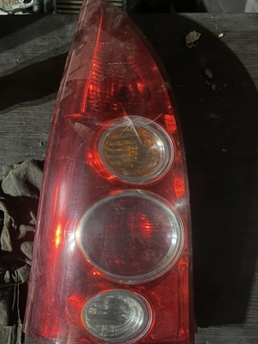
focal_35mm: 31
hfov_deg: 45.4
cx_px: 126
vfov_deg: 58.3
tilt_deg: -79.9
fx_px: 308
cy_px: 181
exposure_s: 1/17
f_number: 1.6
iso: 640
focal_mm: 5.1
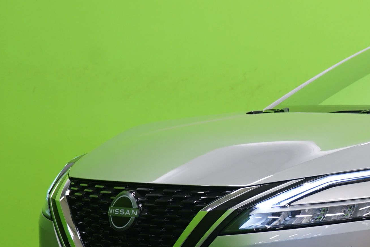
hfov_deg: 13.4
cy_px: 164
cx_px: 476
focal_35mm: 148
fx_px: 1521
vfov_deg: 9.3
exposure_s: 1/8
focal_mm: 49
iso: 400
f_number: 5
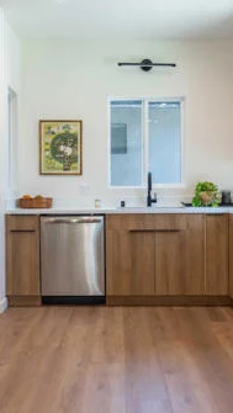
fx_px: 351
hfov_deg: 36.8
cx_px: 115
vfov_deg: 60.9
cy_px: 189
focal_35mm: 32
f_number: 3.2
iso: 400
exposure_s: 1/1250
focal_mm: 16
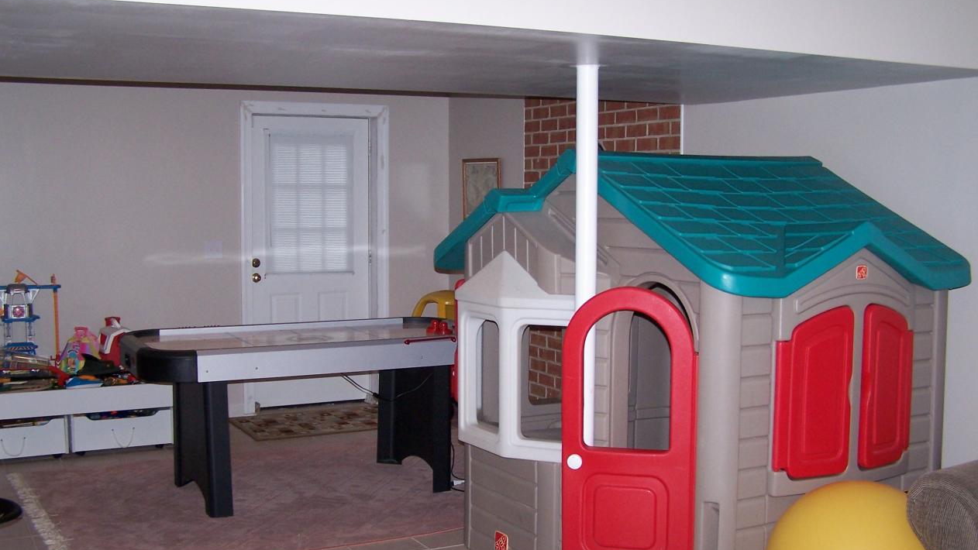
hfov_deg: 48.4
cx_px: 495
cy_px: 311
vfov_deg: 28.3
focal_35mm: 42
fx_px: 1089
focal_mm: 6.3
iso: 140
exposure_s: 1/60
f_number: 2.8
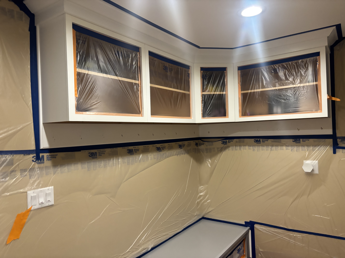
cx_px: 172
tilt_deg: +1.1
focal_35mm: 26
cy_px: 129
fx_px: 259
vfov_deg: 53.1
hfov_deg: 67.3
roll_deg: +2.1
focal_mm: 5.96
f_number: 1.6
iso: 500
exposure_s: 1/60
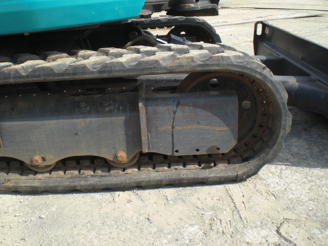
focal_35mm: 38
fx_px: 360
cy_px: 123
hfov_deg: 49.0
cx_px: 164
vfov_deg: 37.7
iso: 64
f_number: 5.6
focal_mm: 6.3
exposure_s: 1/200
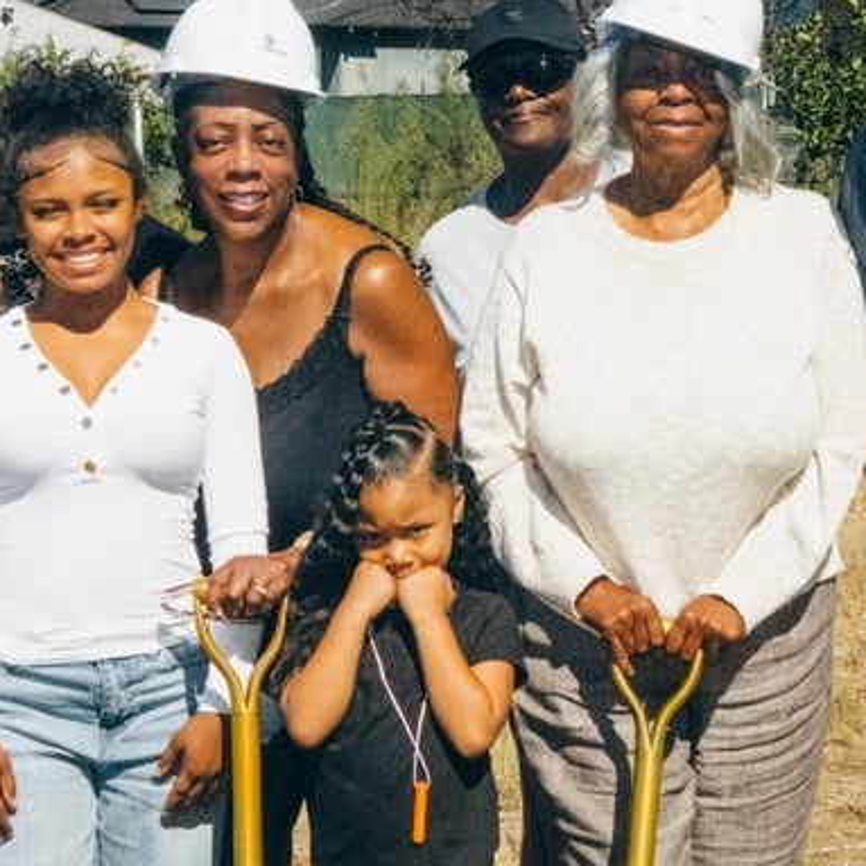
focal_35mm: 103
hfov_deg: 16.8
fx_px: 2915
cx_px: 613
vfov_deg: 16.9
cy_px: 360
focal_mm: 24
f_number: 16
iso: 6400
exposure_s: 1/125
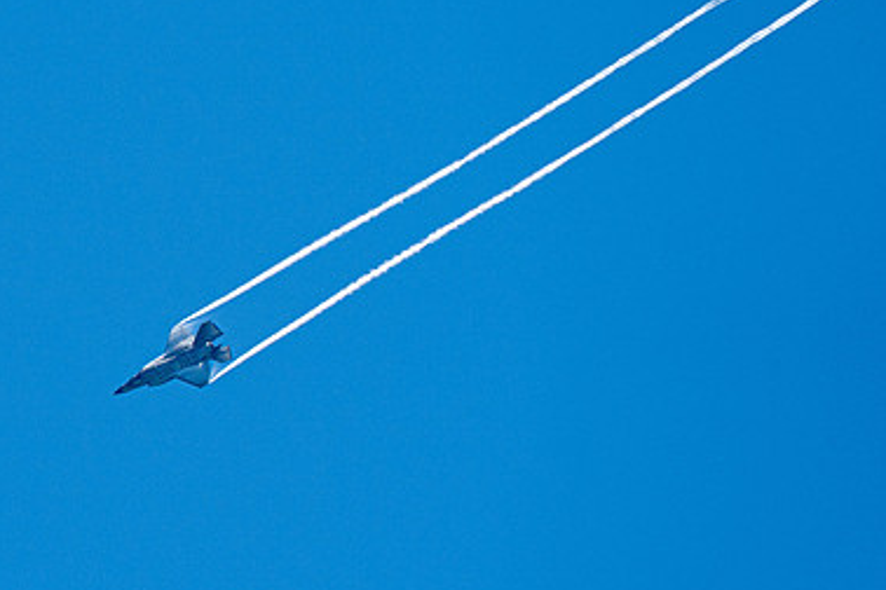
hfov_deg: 2.1
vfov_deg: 1.4
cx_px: -18
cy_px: 339
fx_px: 23772
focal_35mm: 966
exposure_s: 1/1250
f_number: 10
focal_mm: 400
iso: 640
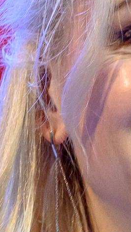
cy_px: 163
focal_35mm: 1866
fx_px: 11521
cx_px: 195
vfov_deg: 1.2
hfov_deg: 0.7
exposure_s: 1/180
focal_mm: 280
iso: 1800
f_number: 5.6
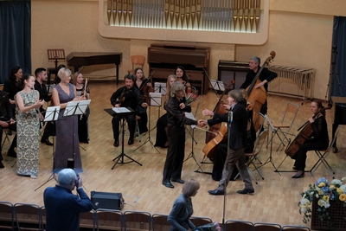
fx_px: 798
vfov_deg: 16.5
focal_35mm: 83
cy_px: 116
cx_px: 173
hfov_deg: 24.5
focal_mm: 55
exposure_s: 1/100
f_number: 4.5
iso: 1600
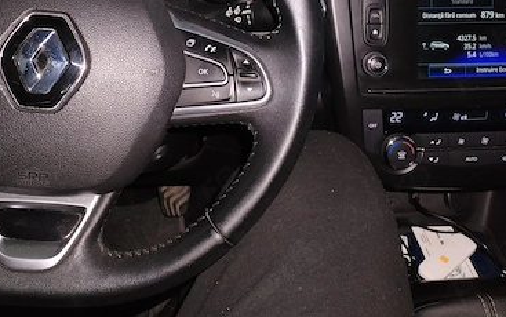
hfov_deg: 44.3
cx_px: 245
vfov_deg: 27.6
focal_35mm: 45
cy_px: 34
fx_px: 621
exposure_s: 1/16.7
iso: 991
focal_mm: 4.75
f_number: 1.8
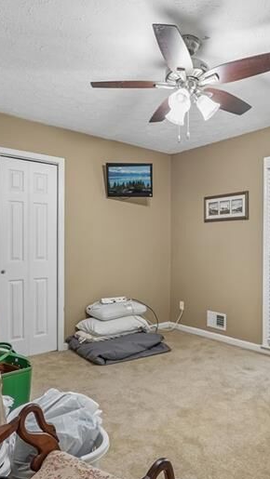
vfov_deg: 71.9
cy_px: 240
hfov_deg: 43.7
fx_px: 331
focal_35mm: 26
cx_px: 182
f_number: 8
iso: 800
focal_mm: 16
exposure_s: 1/8
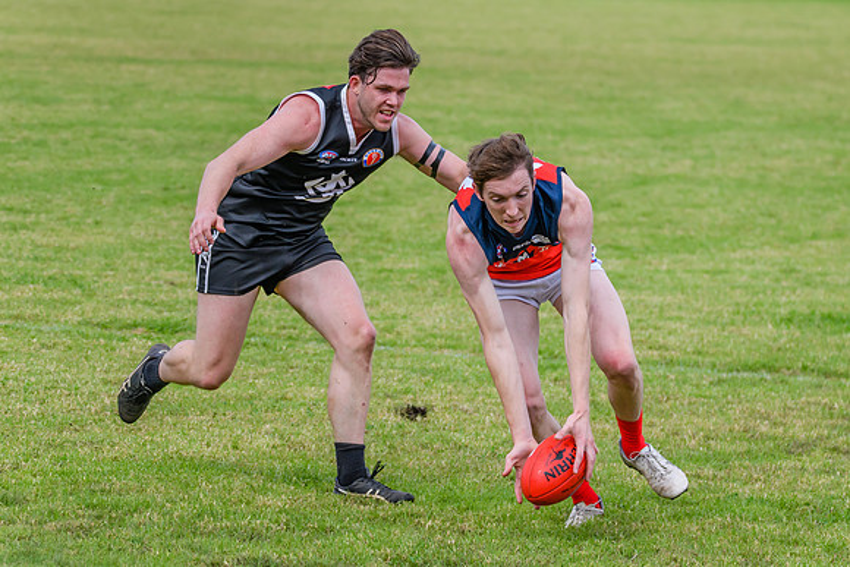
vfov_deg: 5.6
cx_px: 540
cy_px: 221
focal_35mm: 246
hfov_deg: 8.4
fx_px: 5819
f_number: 5.6
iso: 800
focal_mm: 150
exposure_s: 1/2000
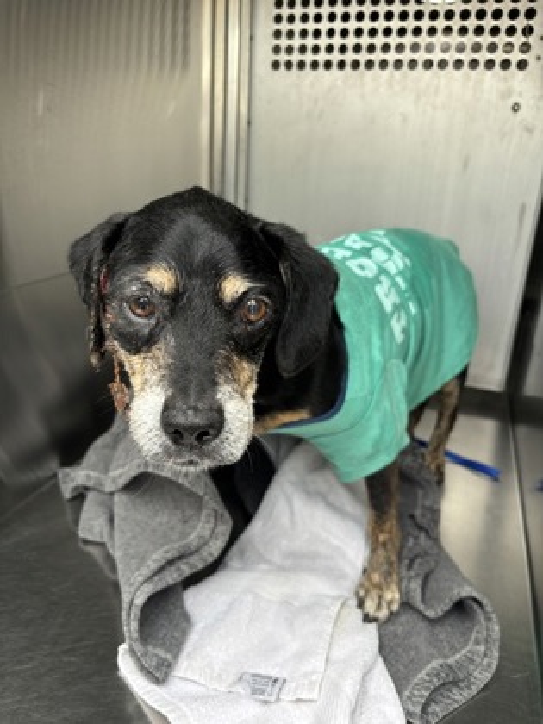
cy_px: 362
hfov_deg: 53.1
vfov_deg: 67.3
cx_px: 272
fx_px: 544
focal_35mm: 26
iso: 40
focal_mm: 5.96
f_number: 1.6
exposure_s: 1/121
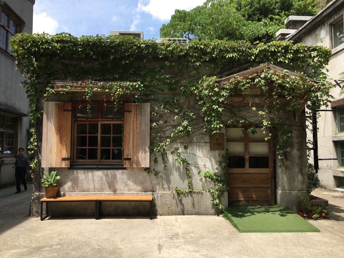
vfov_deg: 48.2
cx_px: 172
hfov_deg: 61.7
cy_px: 129
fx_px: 288
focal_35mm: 29
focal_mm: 4.15
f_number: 2.2
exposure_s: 1/916
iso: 25
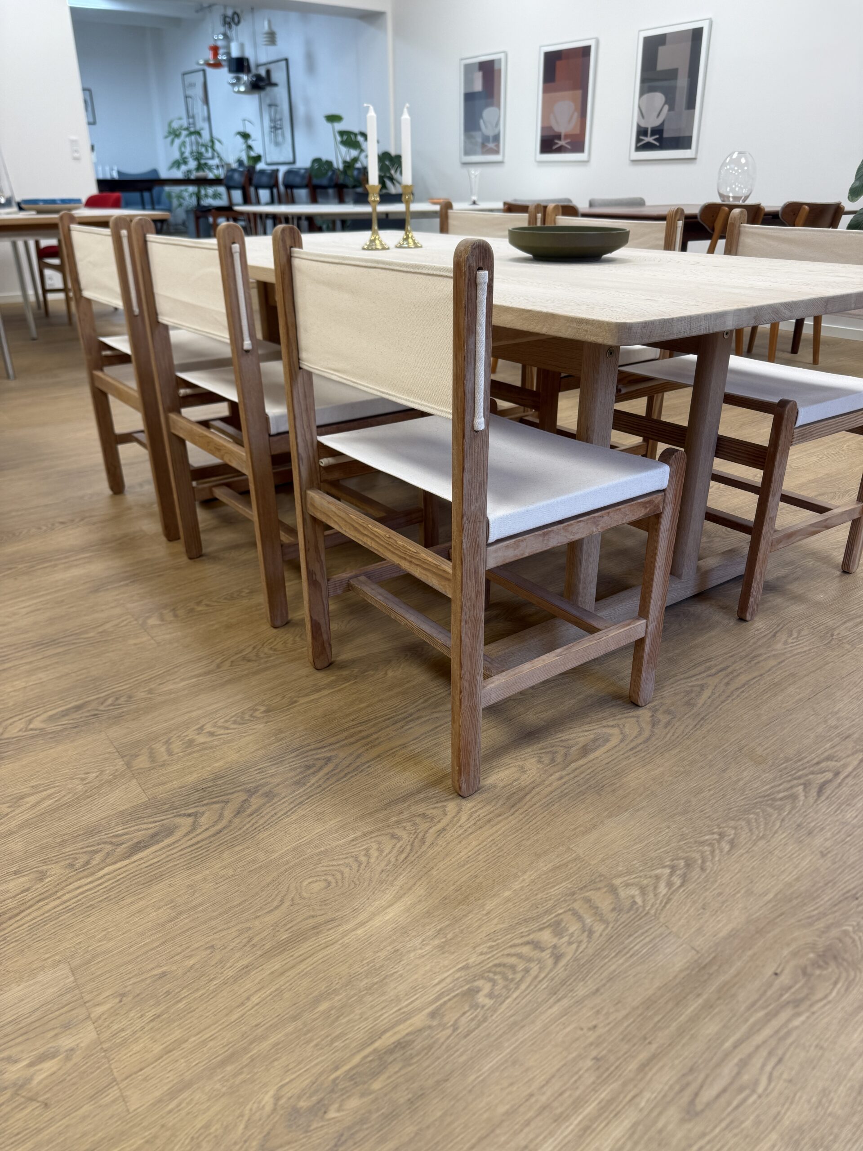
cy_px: 576
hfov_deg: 56.8
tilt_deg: -25.4
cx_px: 432
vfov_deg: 71.6
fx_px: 798
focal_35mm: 24
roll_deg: -0.4
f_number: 1.78
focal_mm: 6.76
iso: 80
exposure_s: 1/100
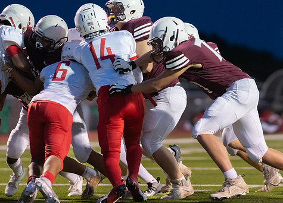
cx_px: 182
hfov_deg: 7.6
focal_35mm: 265
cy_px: 81
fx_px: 2136
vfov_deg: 5.5
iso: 5000
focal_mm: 200
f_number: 2.8
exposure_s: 1/1000
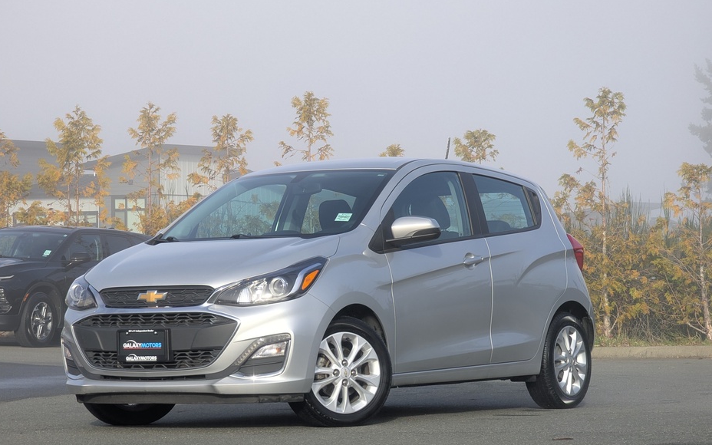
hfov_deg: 16.8
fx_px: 2406
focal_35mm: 124
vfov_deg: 10.6
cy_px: 279
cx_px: 333
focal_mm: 19
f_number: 3.5
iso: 76
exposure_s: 1/644
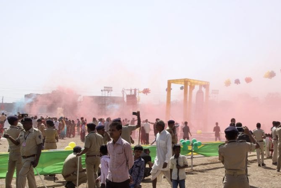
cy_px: 110
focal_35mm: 60
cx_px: 195
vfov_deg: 22.6
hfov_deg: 33.0
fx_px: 468
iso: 200
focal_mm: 26
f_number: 10
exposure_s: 1/400
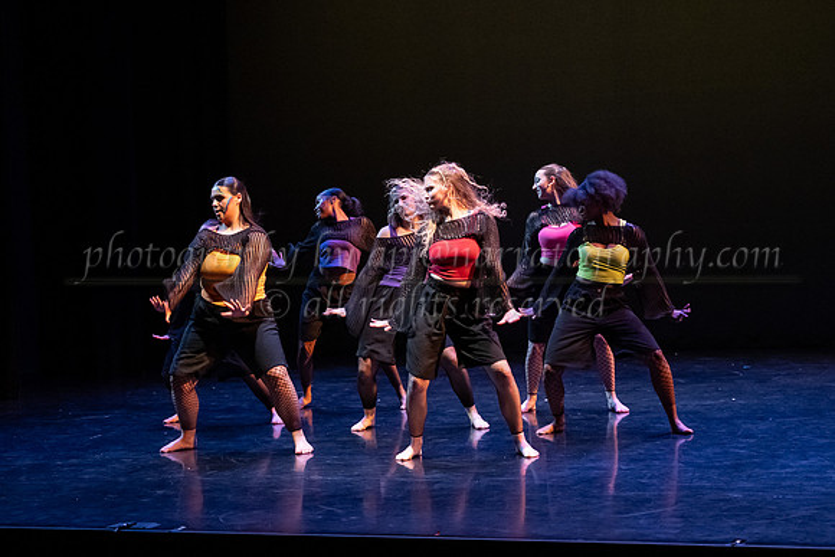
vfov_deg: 19.5
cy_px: 226
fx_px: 1617
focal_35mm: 70
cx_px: 417
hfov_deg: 29.0
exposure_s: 1/400
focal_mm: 56
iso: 4000
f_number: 4
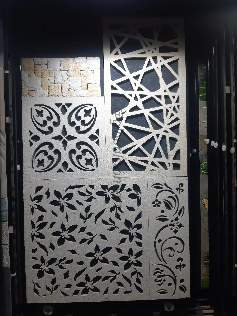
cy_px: 158
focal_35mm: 26
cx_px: 118
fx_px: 237
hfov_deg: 53.1
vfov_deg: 67.3
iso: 100
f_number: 1.7
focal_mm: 3.93
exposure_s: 1/50
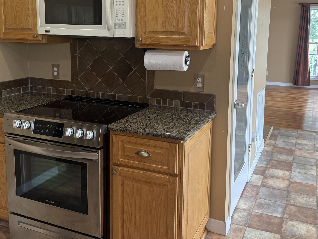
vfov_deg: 39.1
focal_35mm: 36
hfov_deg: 51.3
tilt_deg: -8.2
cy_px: 75
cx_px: 172
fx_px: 331
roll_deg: -1.2
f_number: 1.78
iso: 160
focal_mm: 6.76
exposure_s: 1/120
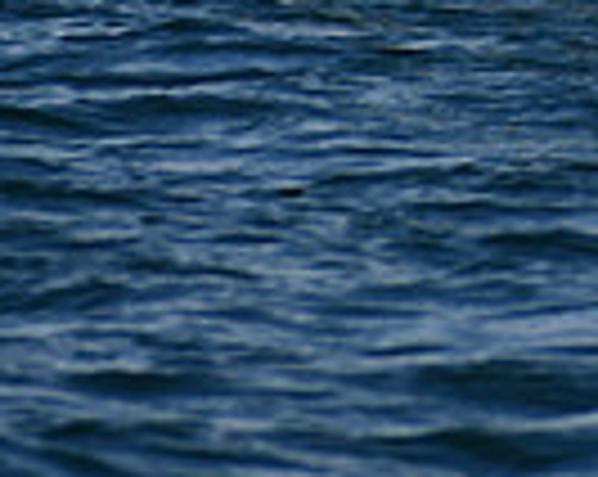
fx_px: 26102
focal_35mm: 1477
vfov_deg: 1.0
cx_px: 607
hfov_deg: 1.3
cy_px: -385
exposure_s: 1/1600
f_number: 7.1
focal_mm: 240
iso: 200
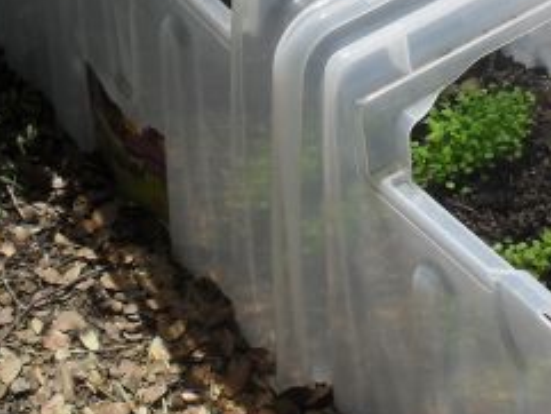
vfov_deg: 17.0
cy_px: 149
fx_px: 1386
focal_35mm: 87
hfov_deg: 21.7
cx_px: 544
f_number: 8.4
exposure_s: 1/180
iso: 100
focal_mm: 6.3
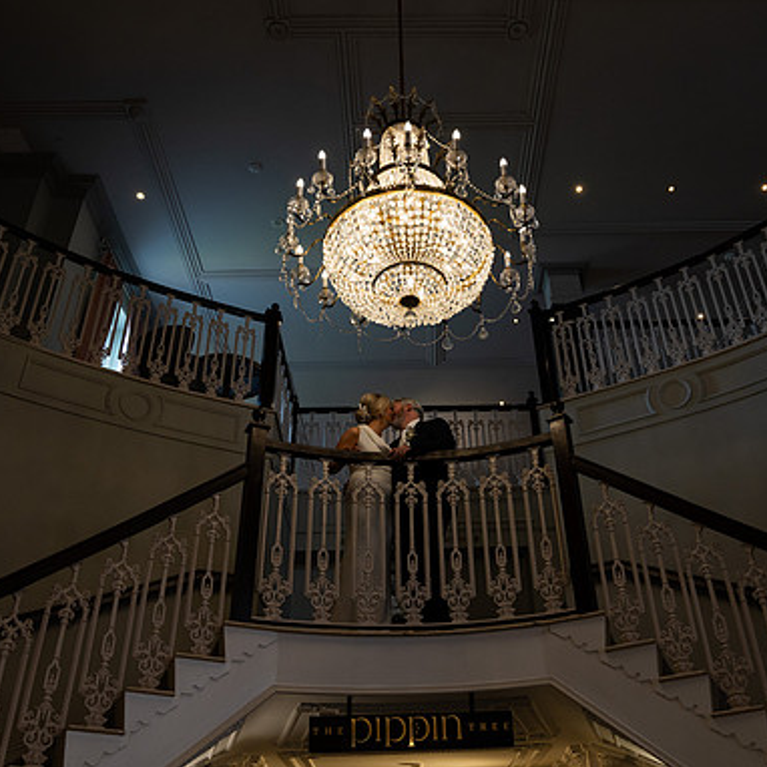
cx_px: 410
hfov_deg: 52.5
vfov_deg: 52.5
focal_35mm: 31
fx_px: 777
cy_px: 385
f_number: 4
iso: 1000
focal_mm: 24
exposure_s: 1/160
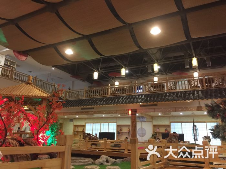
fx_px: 189
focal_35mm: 29
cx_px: 113
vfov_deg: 48.2
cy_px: 84
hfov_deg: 61.7
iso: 125
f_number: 2.2
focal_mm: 4.15
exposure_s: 1/8
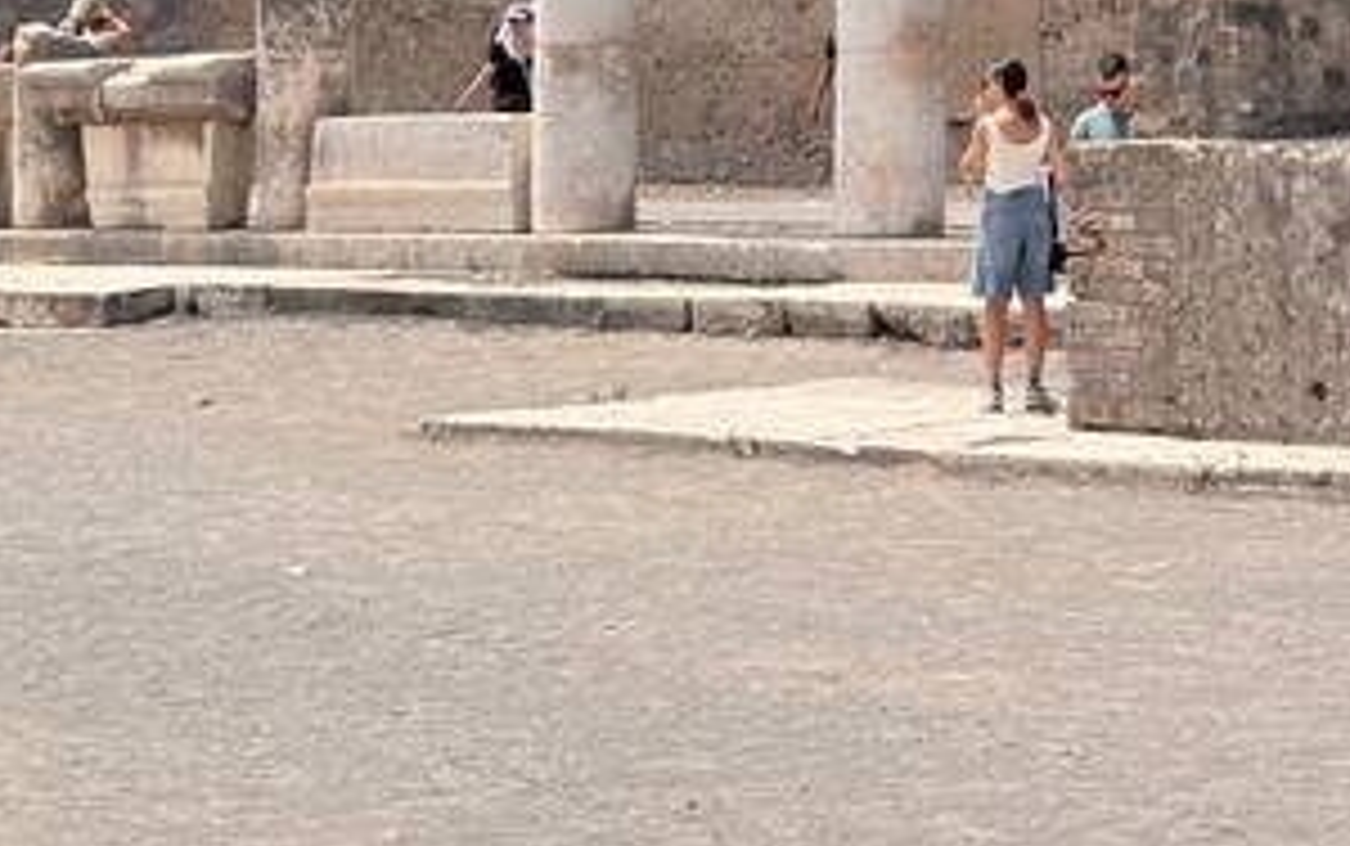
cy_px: -238
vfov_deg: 10.5
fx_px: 4492
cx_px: 1102
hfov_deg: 16.9
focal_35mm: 122
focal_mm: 6.86
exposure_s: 1/5376
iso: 100
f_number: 1.78
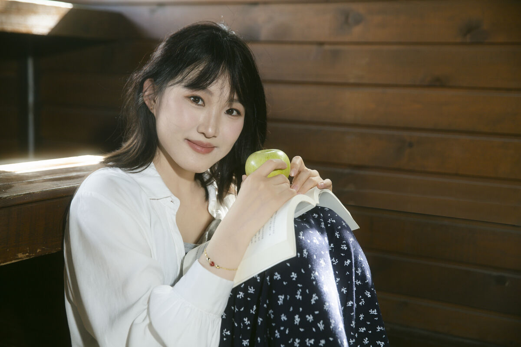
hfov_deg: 33.9
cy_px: 174
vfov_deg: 23.0
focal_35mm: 59
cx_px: 260
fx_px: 854
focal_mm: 59
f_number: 4
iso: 500
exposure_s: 1/125
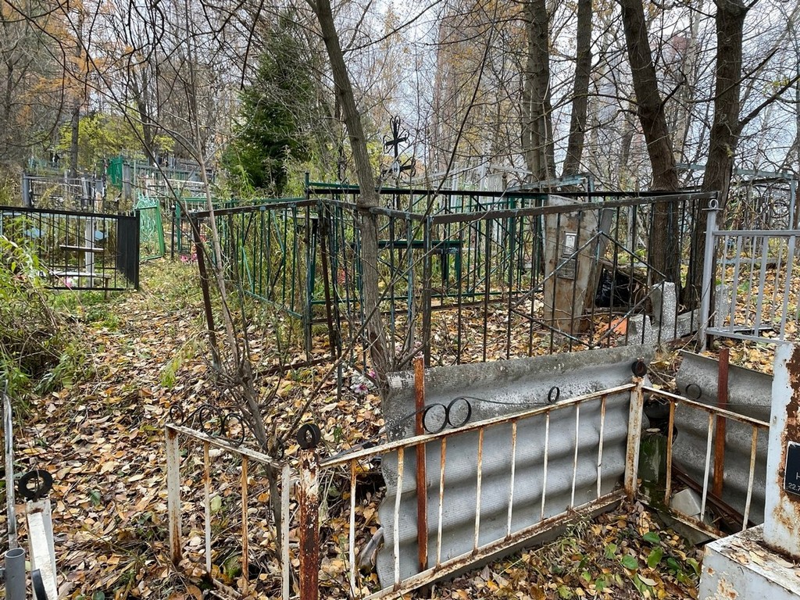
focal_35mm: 26
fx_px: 601
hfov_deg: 67.3
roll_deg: -2.7
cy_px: 300
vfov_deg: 53.1
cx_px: 400
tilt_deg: -1.0
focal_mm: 4.2
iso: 80
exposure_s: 1/121
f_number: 1.6
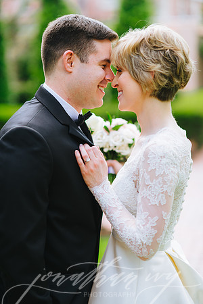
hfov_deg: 16.1
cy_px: 152
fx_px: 719
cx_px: 102
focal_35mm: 85
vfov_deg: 23.9
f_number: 2
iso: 100
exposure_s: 1/500
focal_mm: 85
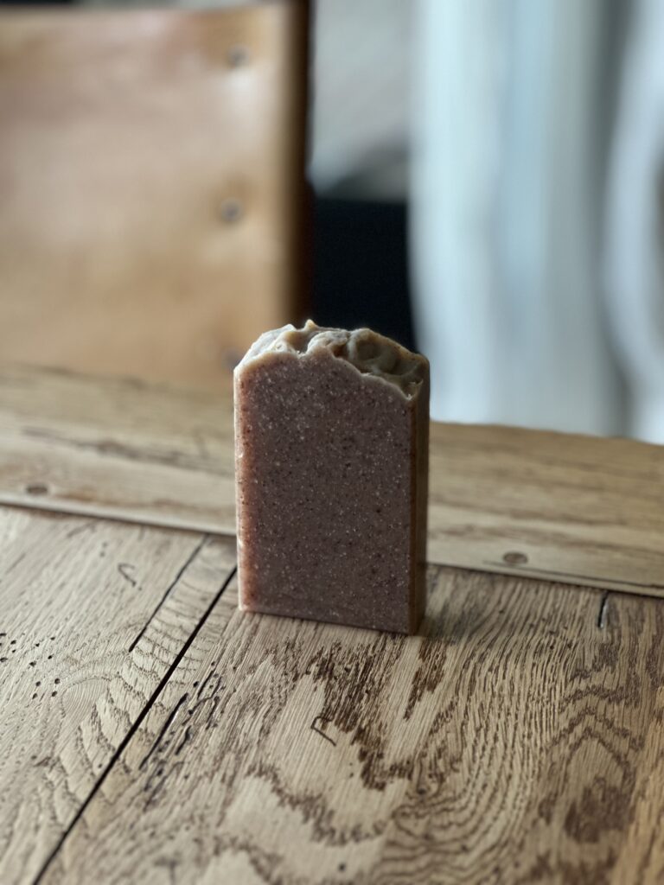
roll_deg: -0.8
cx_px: 332
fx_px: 1969
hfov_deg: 19.1
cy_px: 442
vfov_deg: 25.3
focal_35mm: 77
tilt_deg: -25.0
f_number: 2.8
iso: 250
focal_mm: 9
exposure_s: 1/40
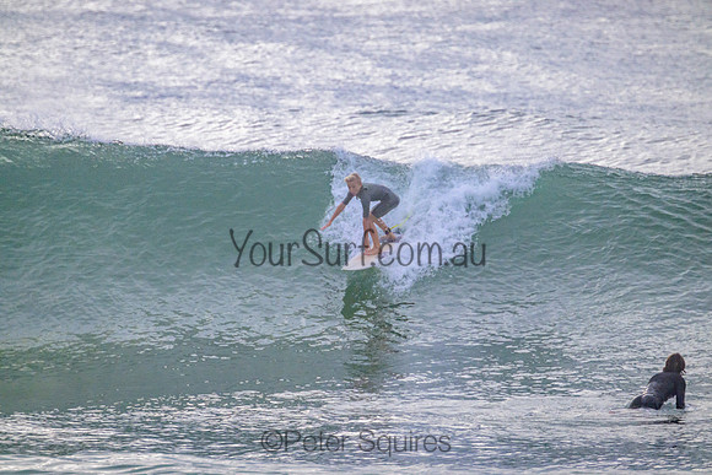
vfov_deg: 1.7
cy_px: 238
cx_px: 356
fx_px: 15825
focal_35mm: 800
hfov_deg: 2.6
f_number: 11
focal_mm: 800
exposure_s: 1/2000
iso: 2200
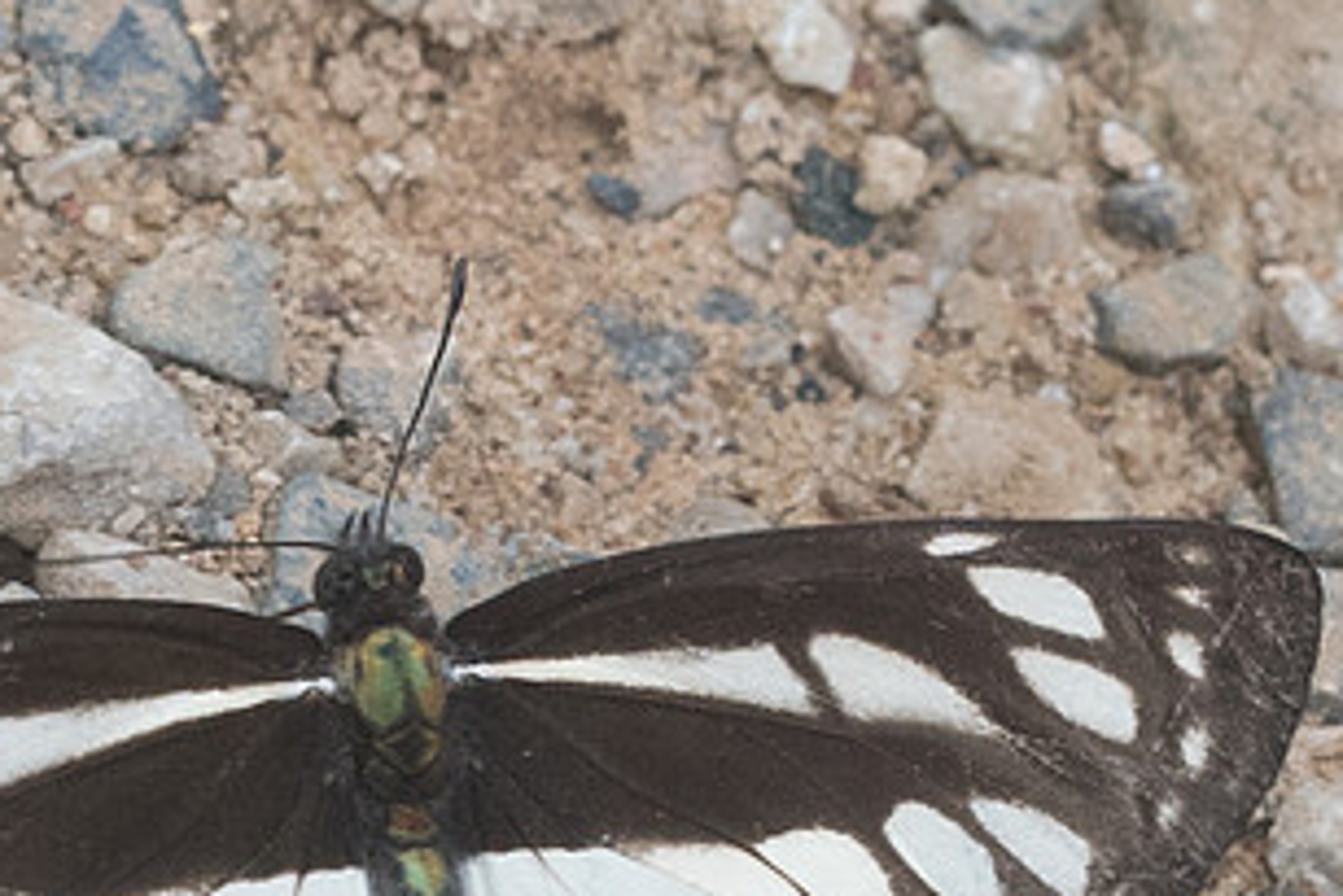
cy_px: 1026
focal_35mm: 1232
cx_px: 629
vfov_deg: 1.1
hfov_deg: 1.7
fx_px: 45980
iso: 800
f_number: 7.1
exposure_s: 1/320
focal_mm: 150
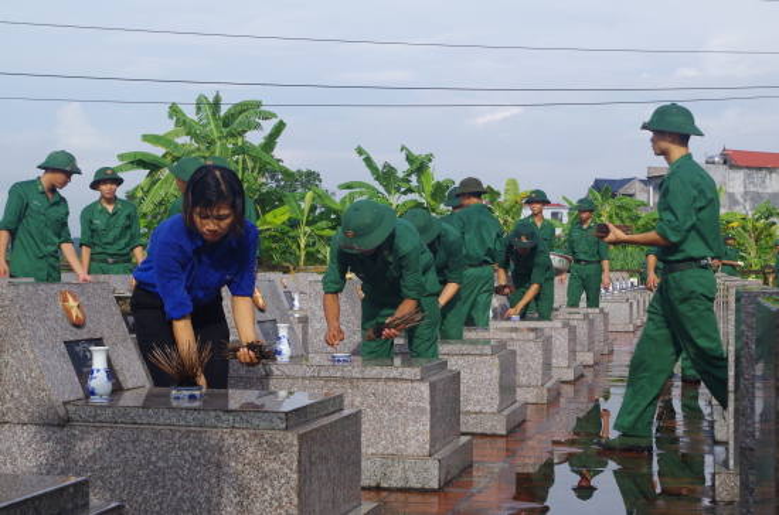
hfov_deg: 33.5
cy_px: 258
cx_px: 390
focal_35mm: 60
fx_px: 1295
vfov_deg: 22.5
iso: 200
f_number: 11
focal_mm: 40
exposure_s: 1/200
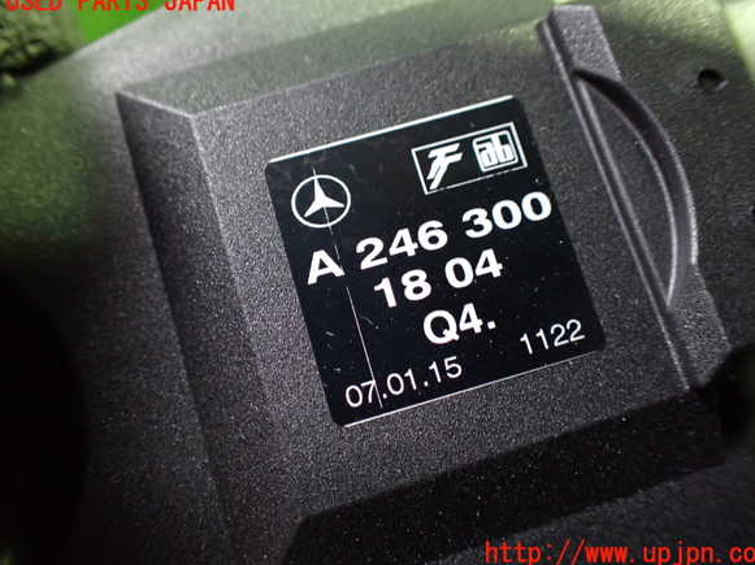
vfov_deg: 45.4
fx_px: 676
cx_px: 389
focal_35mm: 31
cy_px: 278
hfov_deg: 58.4
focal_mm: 5.4
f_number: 2.3
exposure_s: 1/30
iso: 800
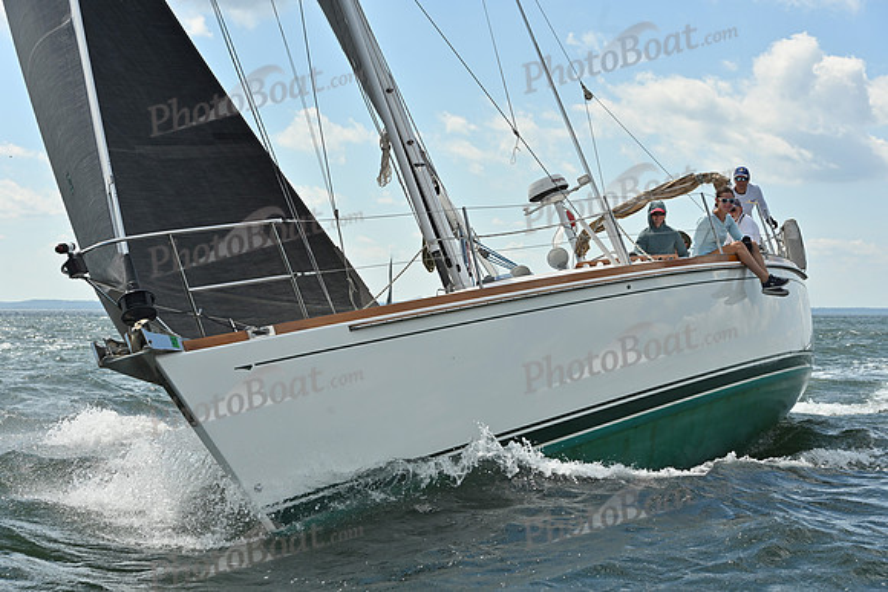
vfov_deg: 19.5
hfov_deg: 28.8
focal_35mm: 70
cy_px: 296
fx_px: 1727
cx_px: 444
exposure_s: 1/1250
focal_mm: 70
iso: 250
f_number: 7.1
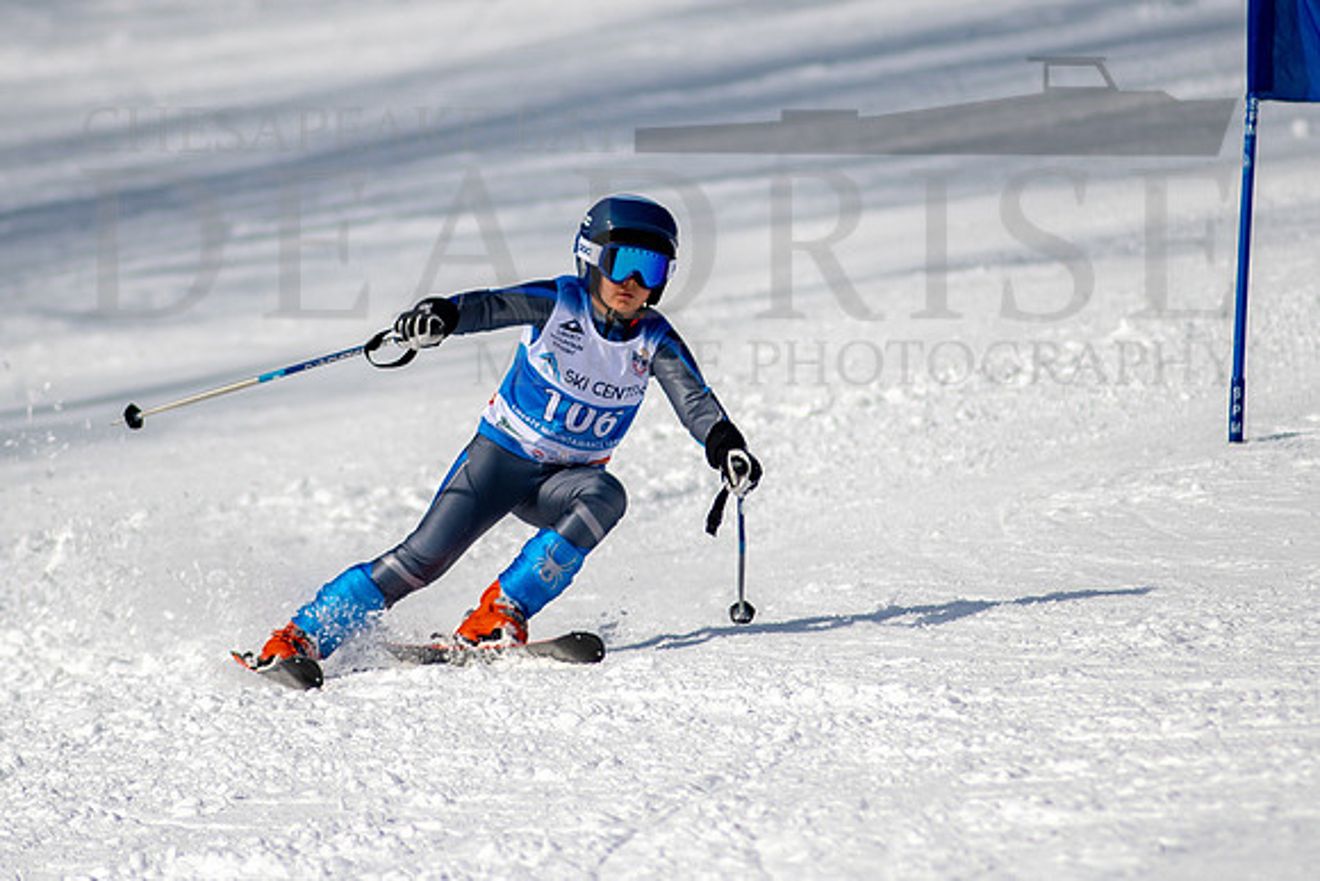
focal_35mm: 737
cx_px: 602
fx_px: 27030
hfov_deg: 2.8
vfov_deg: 1.9
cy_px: 326
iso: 100
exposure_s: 1/6400
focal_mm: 300
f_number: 2.8
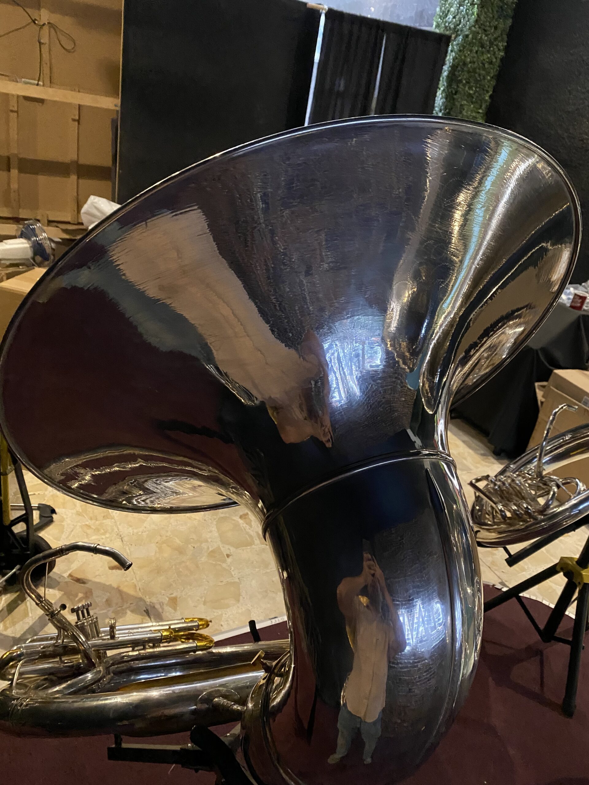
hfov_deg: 53.1
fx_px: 590
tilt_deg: -24.5
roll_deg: -10.8
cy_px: 392
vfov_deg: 67.3
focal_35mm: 26
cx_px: 294
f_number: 1.8
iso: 800
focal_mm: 4.25
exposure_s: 1/30
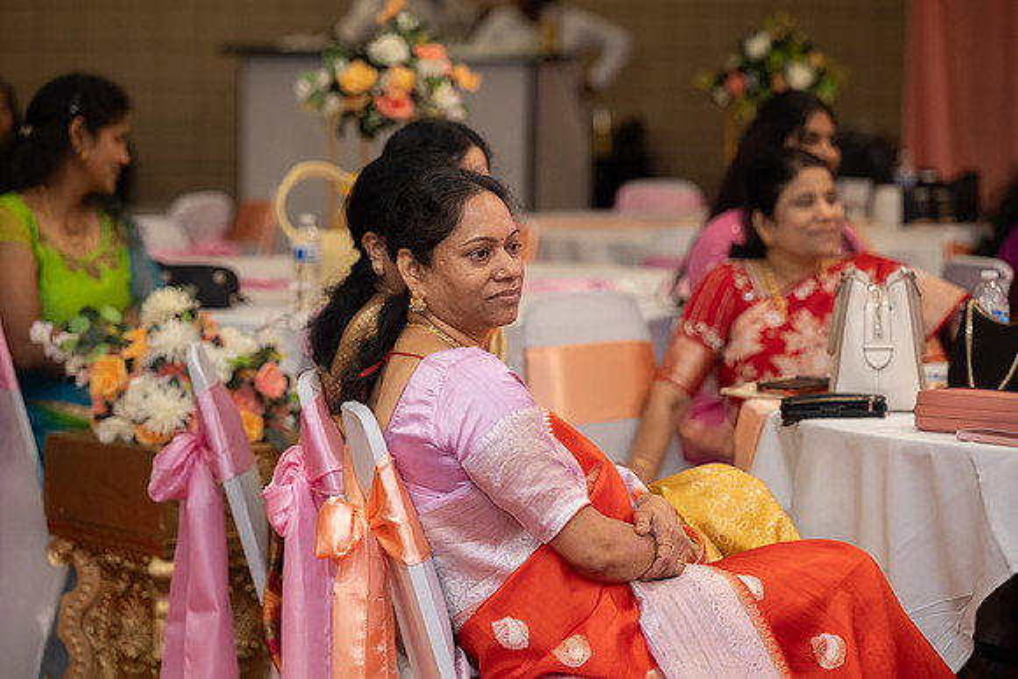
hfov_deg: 15.7
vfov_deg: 10.5
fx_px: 3682
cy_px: 340
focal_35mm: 130
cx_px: 509
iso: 1000
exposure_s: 1/160
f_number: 3.5
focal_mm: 130
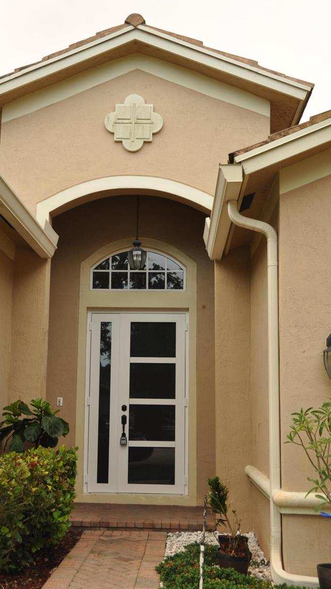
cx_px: 136
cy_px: 295
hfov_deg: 26.5
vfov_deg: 45.5
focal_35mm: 45
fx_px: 702
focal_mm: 28
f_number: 6.3
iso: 200
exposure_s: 1/160
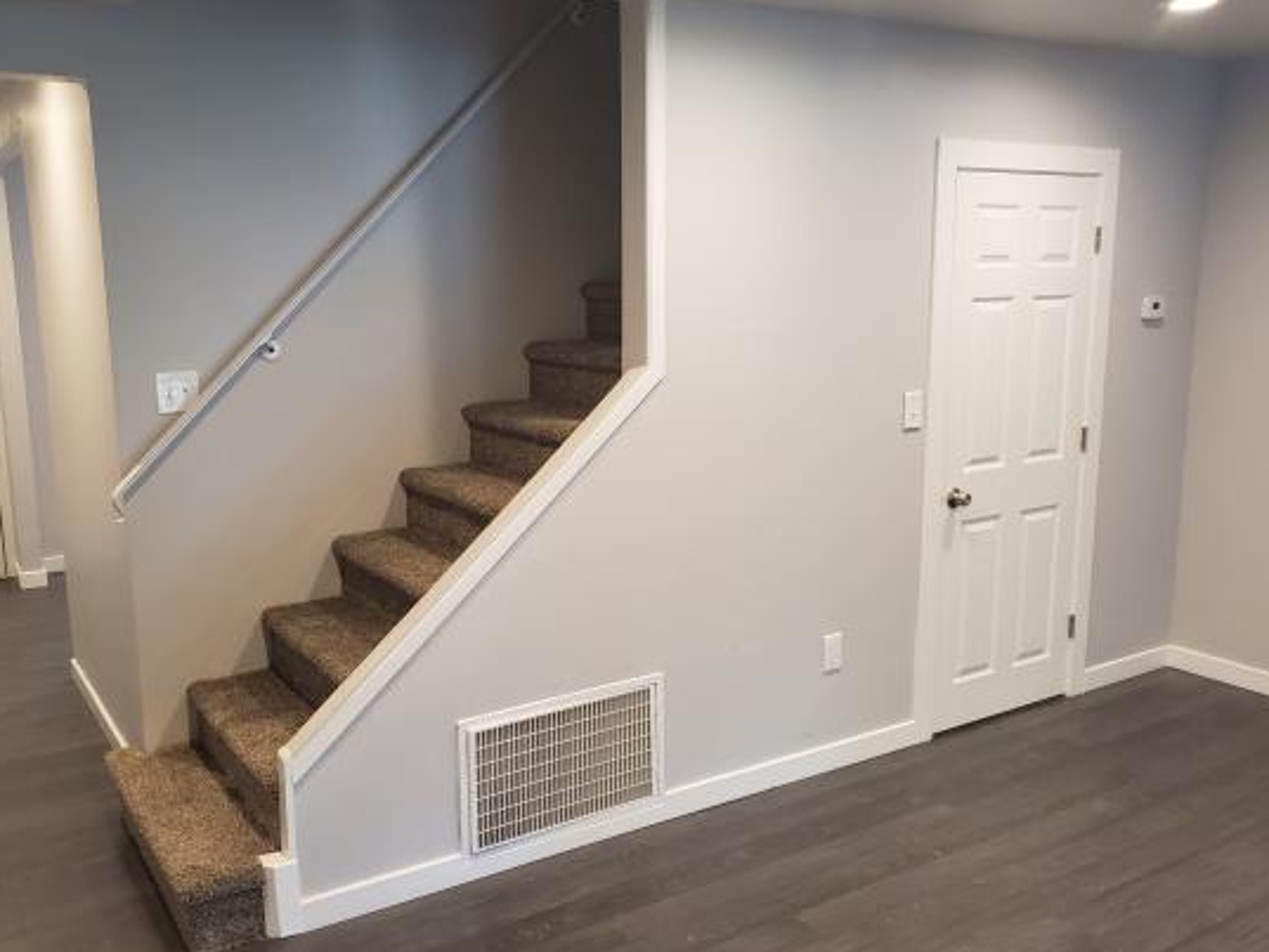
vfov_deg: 45.5
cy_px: 487
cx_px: 593
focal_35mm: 31
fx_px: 1137
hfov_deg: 58.3
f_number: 2.4
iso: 250
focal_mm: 4.3
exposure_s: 1/40
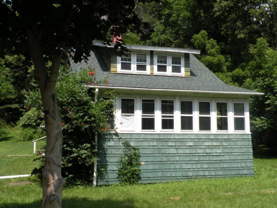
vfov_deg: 34.3
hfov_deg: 44.8
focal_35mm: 42
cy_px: 104
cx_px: 138
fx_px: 336
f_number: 6.3
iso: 64
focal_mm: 7.4
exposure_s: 1/180
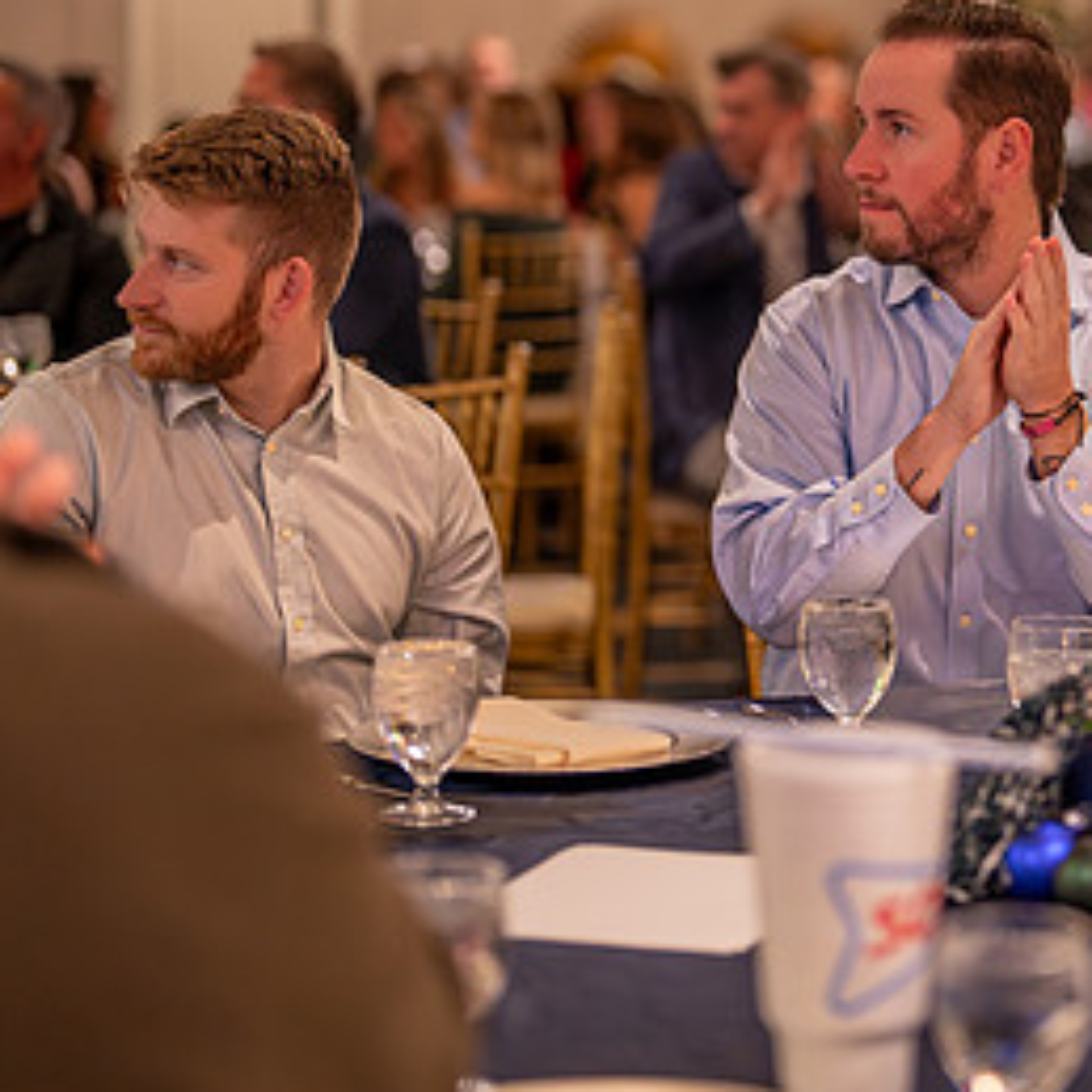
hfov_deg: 16.2
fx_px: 3783
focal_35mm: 106
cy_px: 336
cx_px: 1031
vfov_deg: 16.4
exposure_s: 1/320
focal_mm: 50
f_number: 1.2
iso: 1000
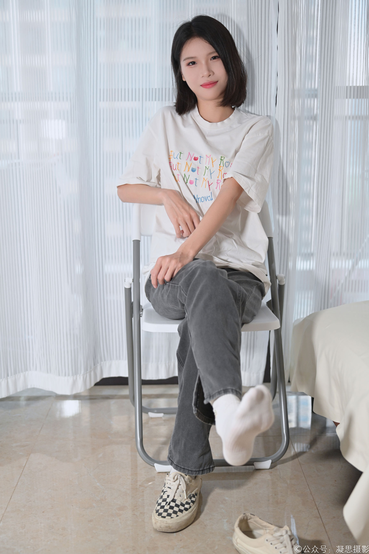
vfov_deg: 42.7
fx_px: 707
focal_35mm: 46
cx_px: 184
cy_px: 277
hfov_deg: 29.2
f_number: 2.2
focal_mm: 46
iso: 1600
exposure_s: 1/100
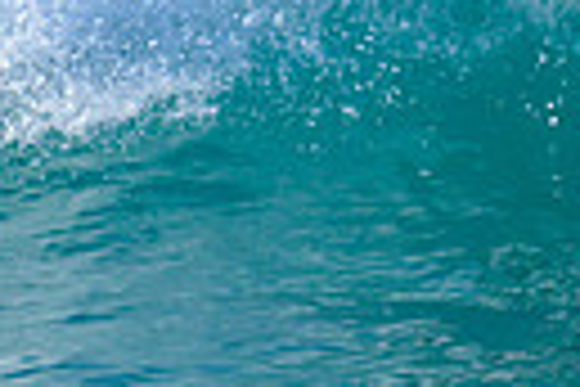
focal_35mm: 3372
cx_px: 931
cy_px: -419
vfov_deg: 0.4
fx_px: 54322
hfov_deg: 0.6
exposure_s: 1/2500
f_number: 8
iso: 720
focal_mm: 560
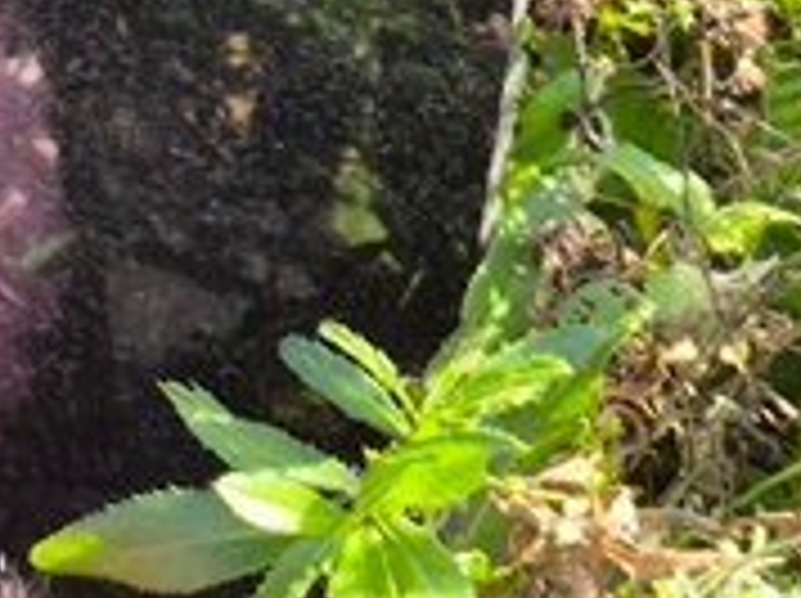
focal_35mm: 225
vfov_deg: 6.4
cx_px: -763
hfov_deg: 8.4
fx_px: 5199
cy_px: -517
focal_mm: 4.71
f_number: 1.7
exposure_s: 1/162
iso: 50
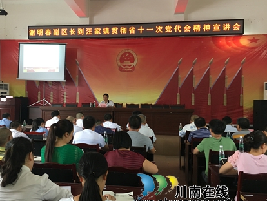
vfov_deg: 40.7
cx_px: 107
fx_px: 270
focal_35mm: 35
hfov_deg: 52.3
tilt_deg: +0.3
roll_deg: -1.1
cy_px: 104
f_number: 2.2
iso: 160
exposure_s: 1/33
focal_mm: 4.15
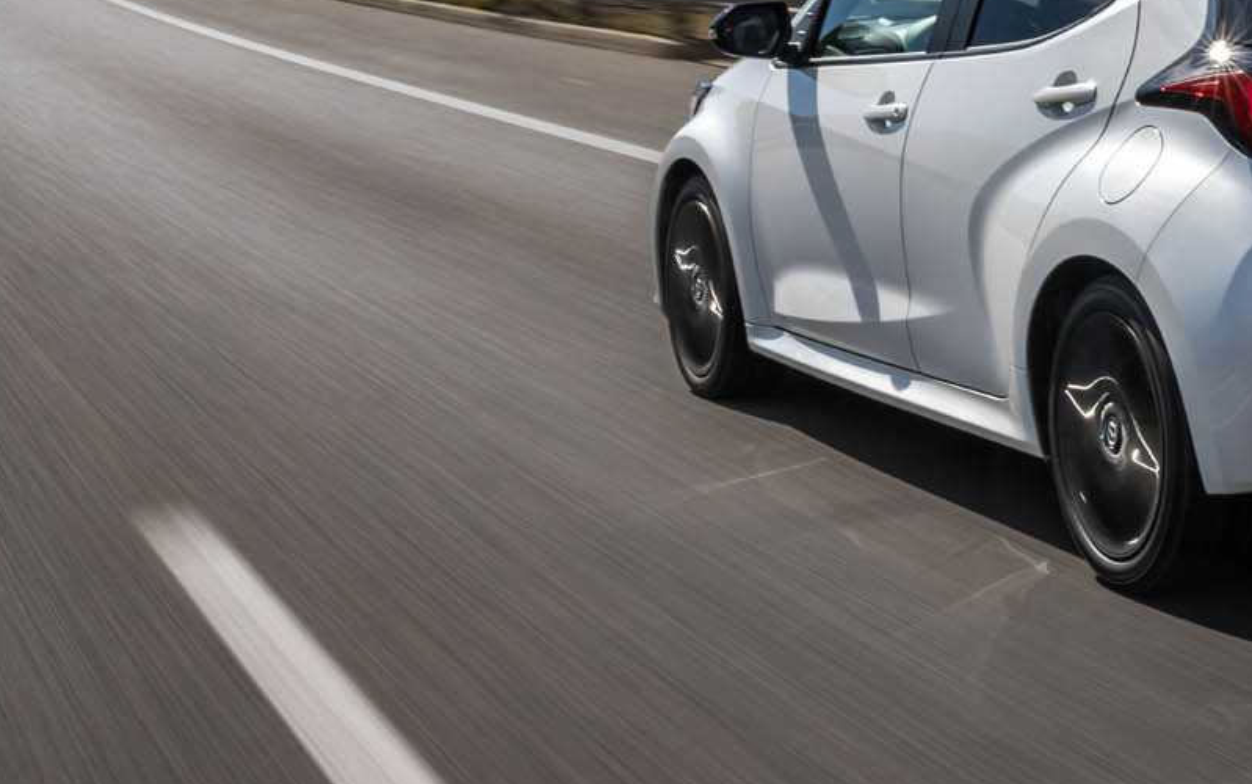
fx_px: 2465
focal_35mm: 72
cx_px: 1235
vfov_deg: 17.1
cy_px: -212
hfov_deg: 27.0
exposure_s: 1/40
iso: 100
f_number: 18
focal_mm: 29.5
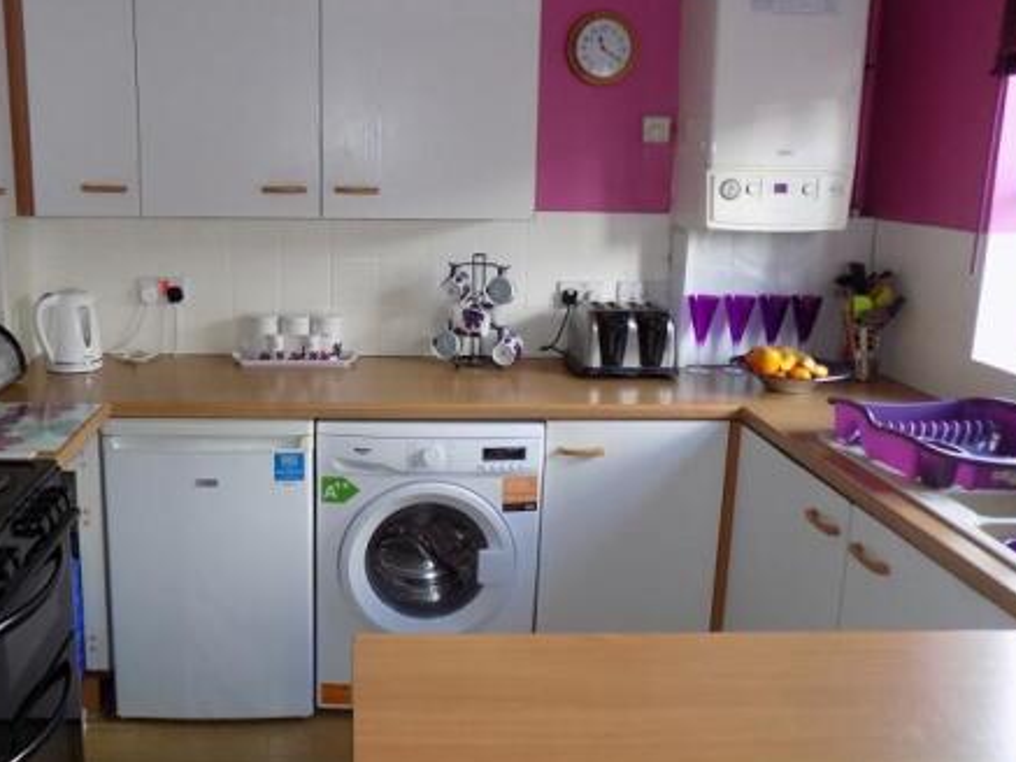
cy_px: 371
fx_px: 939
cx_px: 389
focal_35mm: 32
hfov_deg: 56.2
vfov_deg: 44.2
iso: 250
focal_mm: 4.3
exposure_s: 1/30
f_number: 3.1
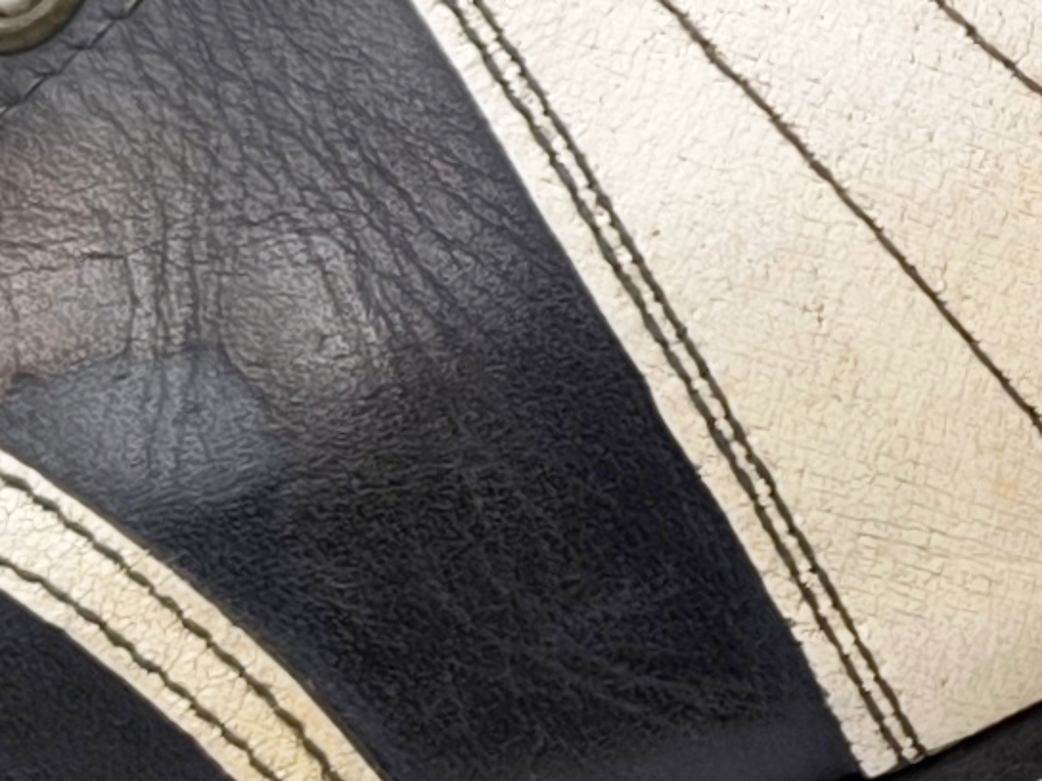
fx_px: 4485
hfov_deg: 12.6
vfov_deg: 9.9
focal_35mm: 149
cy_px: 11
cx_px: 1573
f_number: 1.9
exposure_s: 1/100
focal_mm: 6.92
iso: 64
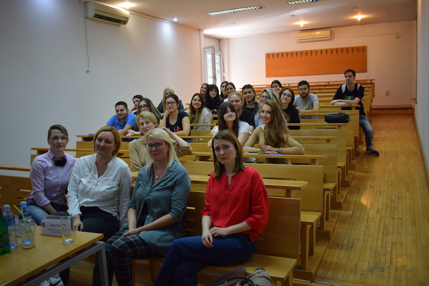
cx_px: 214
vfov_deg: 40.0
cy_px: 143
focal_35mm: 33
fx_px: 393
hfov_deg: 57.2
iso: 560
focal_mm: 22
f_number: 4
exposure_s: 1/60
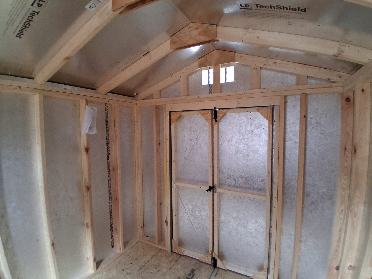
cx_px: 186
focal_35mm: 17
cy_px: 140
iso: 500
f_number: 2.2
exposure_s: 1/24
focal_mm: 1.4
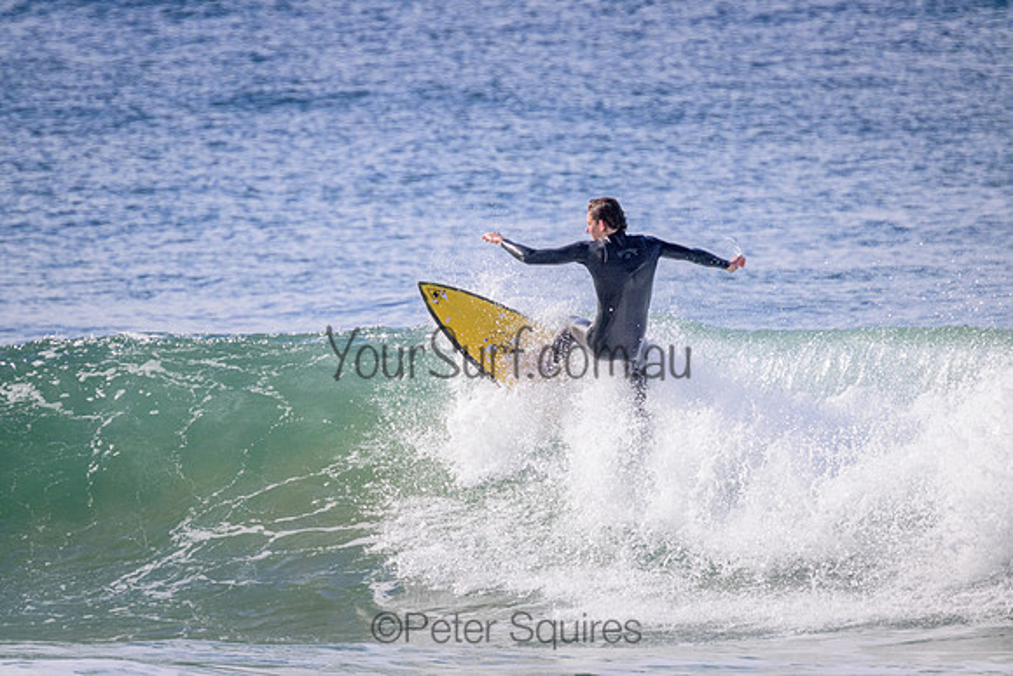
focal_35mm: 800
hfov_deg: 2.6
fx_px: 22515
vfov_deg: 1.7
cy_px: 338
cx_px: 506
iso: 1600
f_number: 11
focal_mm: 800
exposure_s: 1/2000
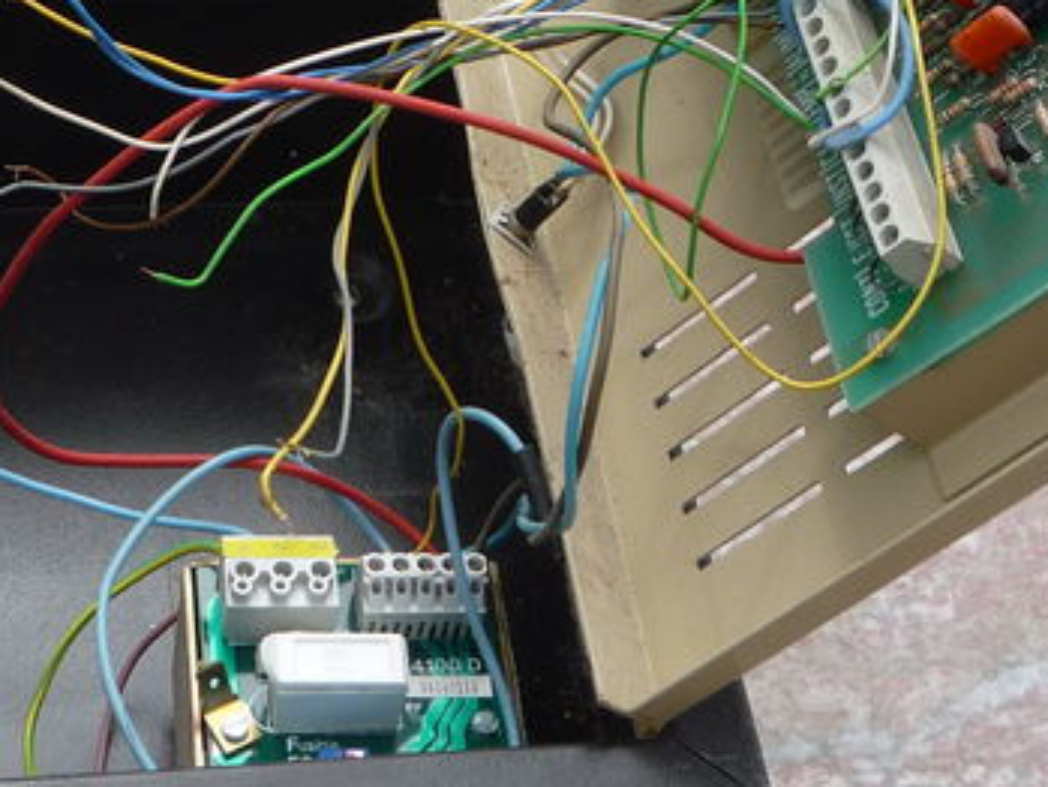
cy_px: 186
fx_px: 2605
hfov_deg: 22.7
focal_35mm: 86
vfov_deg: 17.1
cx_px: 384
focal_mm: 5.2
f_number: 4.5
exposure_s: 1/400
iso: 100
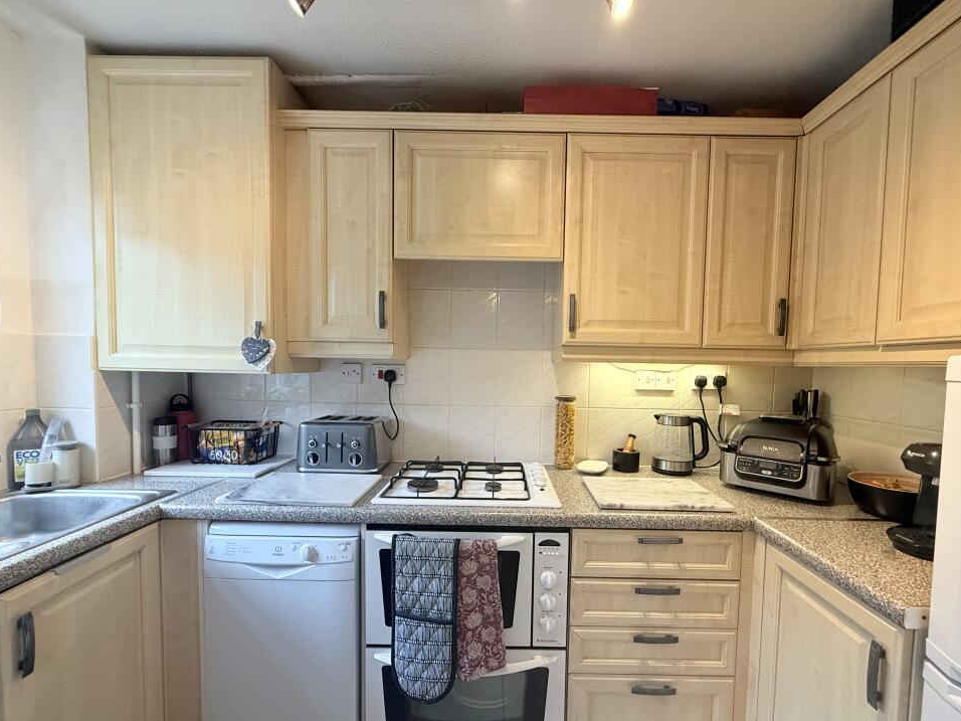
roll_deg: -1.1
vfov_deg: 81.6
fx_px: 416
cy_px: 384
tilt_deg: -2.8
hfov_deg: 98.1
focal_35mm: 15
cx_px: 502
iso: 200
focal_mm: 2.22
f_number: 2.2
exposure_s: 1/100
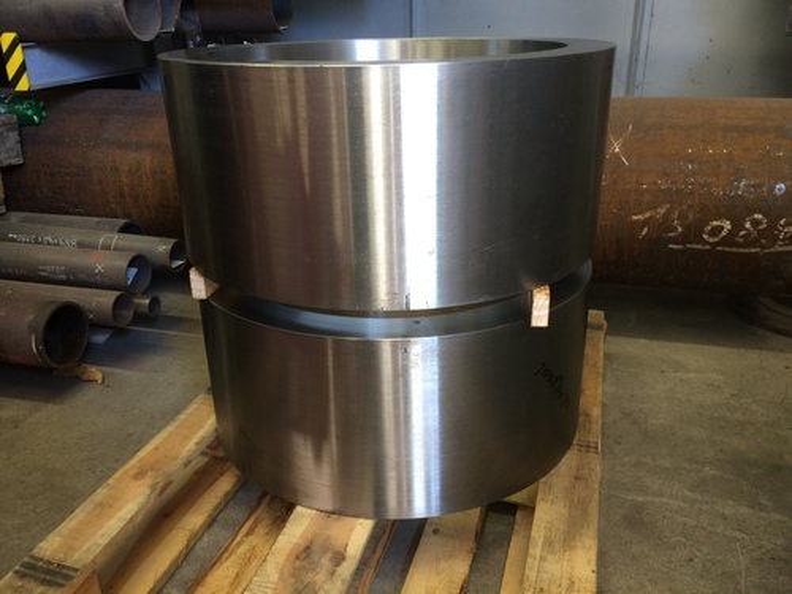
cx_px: 396
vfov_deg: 48.2
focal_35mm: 29
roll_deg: +2.4
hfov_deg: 61.7
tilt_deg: -24.0
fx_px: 664
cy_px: 297
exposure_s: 1/30
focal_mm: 4.15
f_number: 2.2
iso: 80
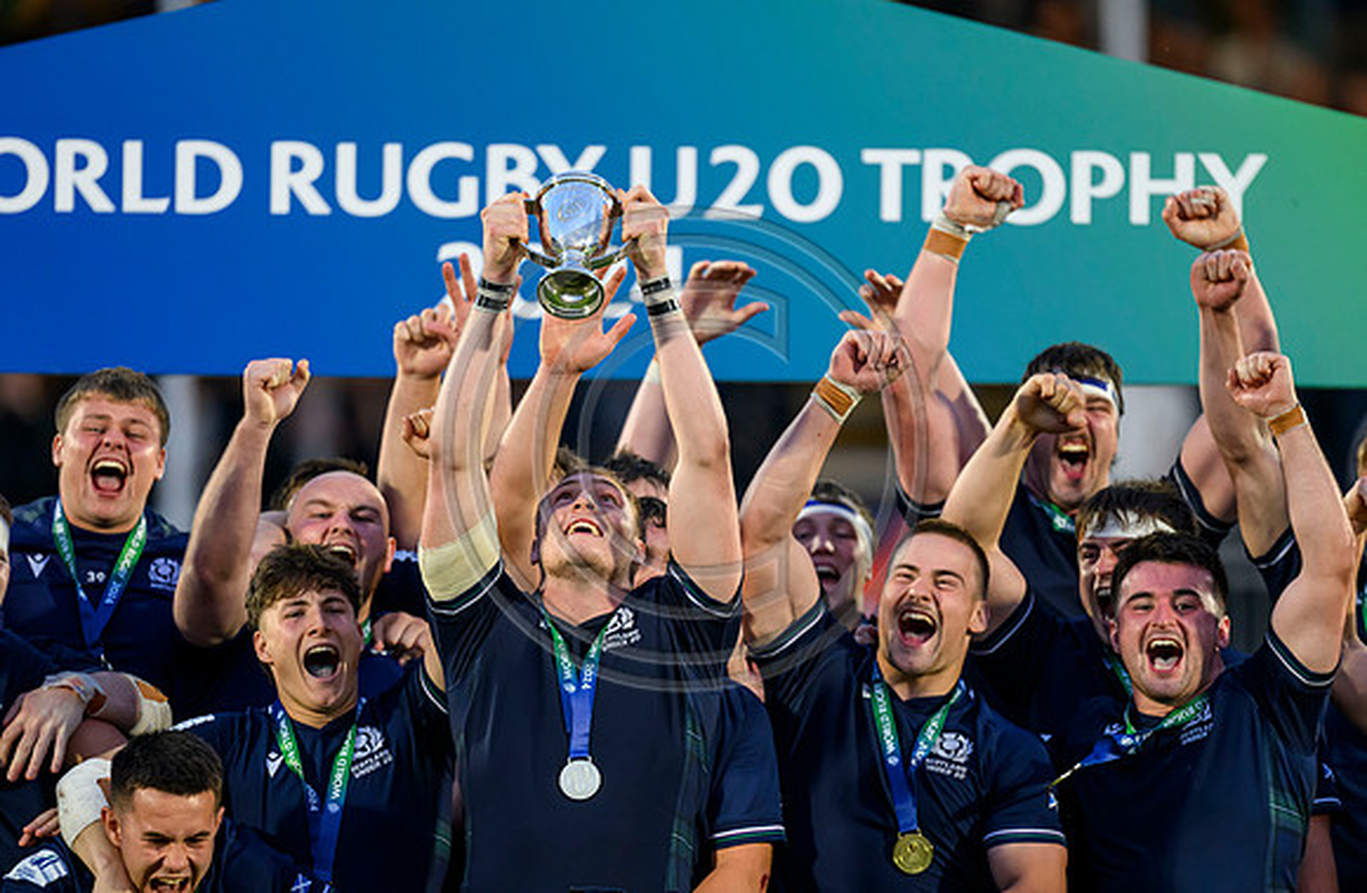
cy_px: 416
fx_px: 16430
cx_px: 652
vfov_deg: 3.1
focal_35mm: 435
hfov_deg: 4.8
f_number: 3.2
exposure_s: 1/1000
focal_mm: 400
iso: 3200
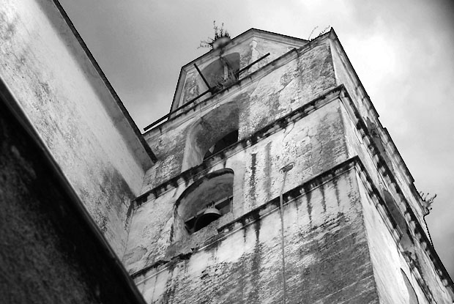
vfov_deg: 14.7
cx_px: 227
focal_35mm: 93
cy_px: 152
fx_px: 1174
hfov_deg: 21.9
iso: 100
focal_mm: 62
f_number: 4.8
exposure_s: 1/250
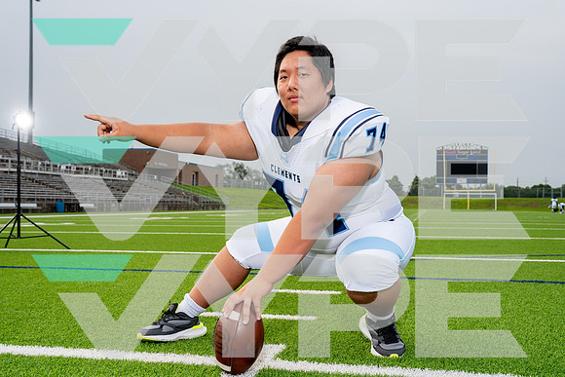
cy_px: 188
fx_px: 612
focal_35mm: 39
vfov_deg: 34.2
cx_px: 282
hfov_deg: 49.5
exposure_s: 1/250
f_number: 7.1
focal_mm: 39
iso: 160
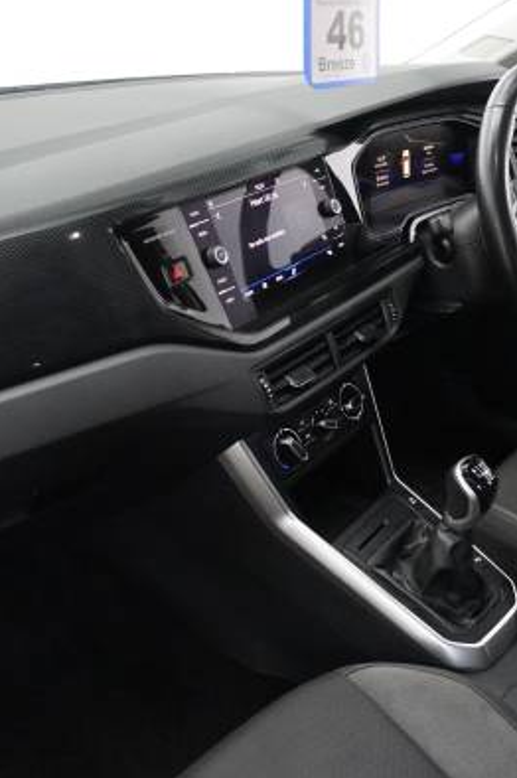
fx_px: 842
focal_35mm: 39
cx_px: 408
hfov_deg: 33.2
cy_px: 411
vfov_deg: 49.6
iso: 6400
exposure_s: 1/125
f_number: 3.5
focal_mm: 16
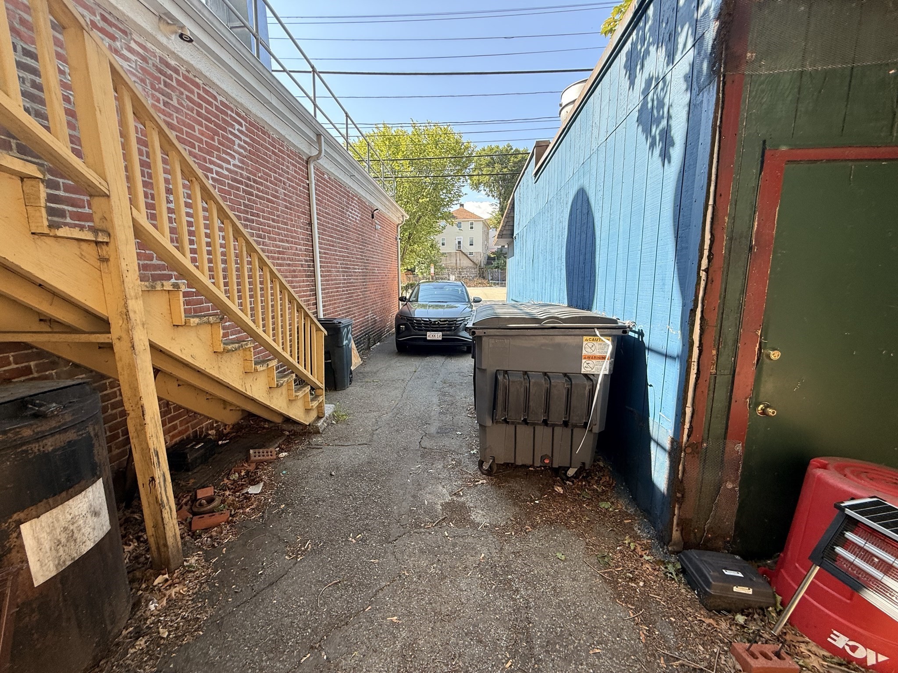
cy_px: 336
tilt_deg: -8.4
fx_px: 363
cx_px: 449
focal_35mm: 14
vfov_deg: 85.7
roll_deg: +1.4
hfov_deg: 102.1
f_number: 2.2
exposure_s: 1/197
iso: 50
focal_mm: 2.22
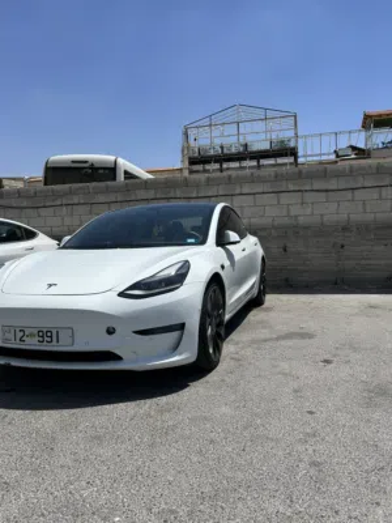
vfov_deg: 67.3
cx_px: 196
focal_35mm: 26
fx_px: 393
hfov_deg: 53.1
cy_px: 262
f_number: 1.5
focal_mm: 5.7
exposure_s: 1/7463
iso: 50
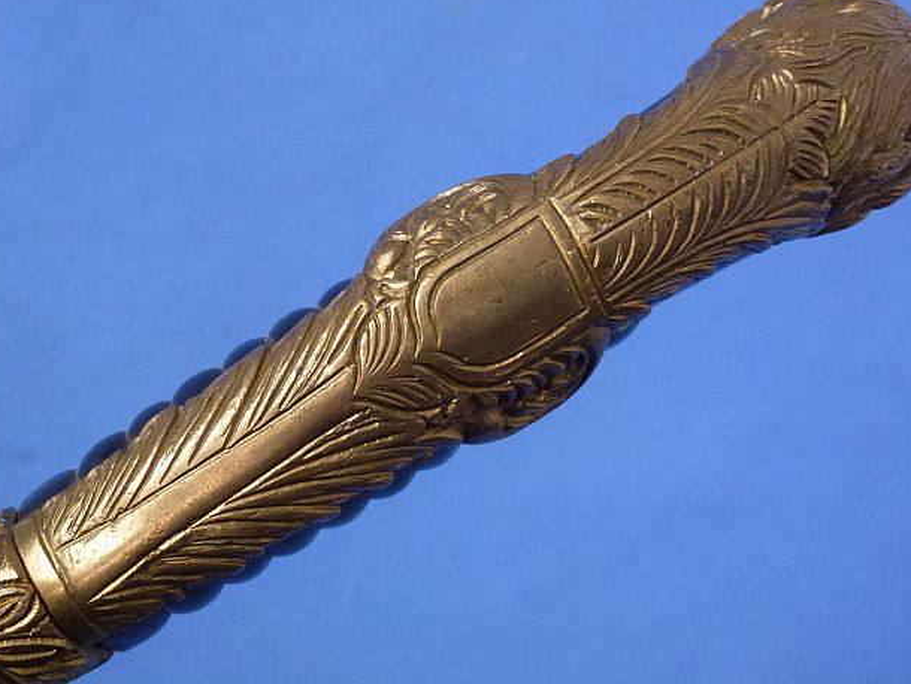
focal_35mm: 59
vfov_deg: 24.8
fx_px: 1553
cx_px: 412
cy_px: 357
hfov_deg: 32.7
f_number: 4
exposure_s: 1/80
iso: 250
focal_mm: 8
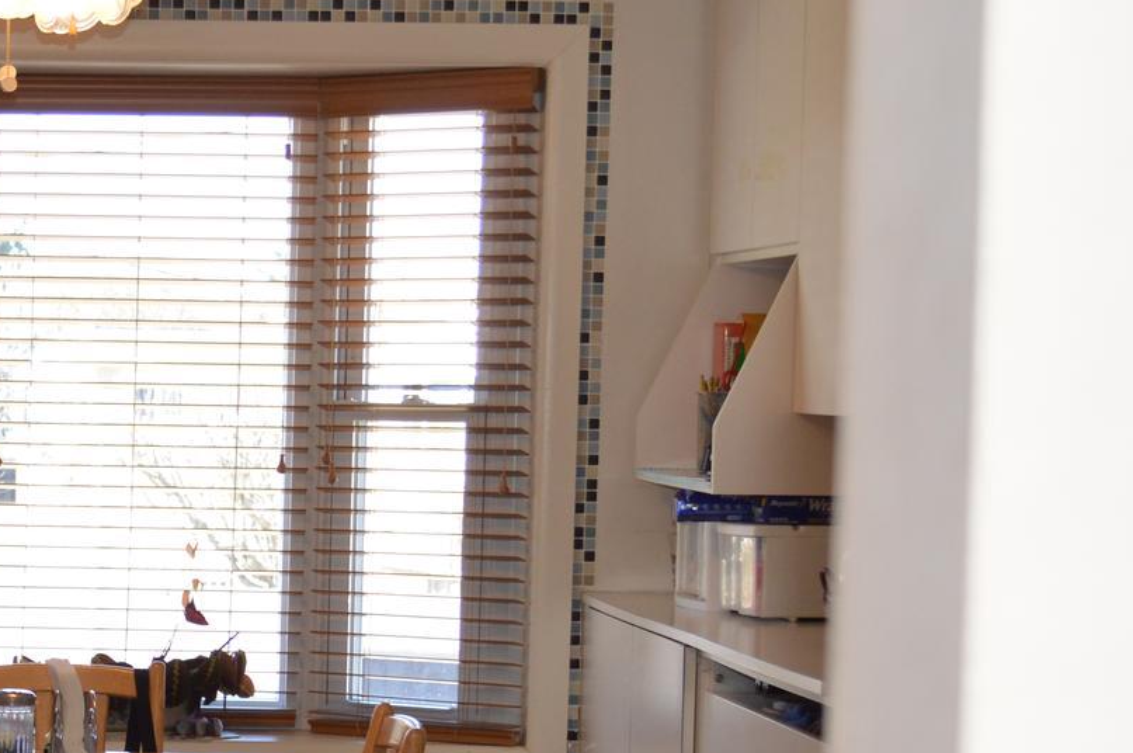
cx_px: -87
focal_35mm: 99
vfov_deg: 13.7
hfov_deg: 19.8
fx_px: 3112
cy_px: 675
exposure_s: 1/125
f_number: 4.2
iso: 400
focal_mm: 26
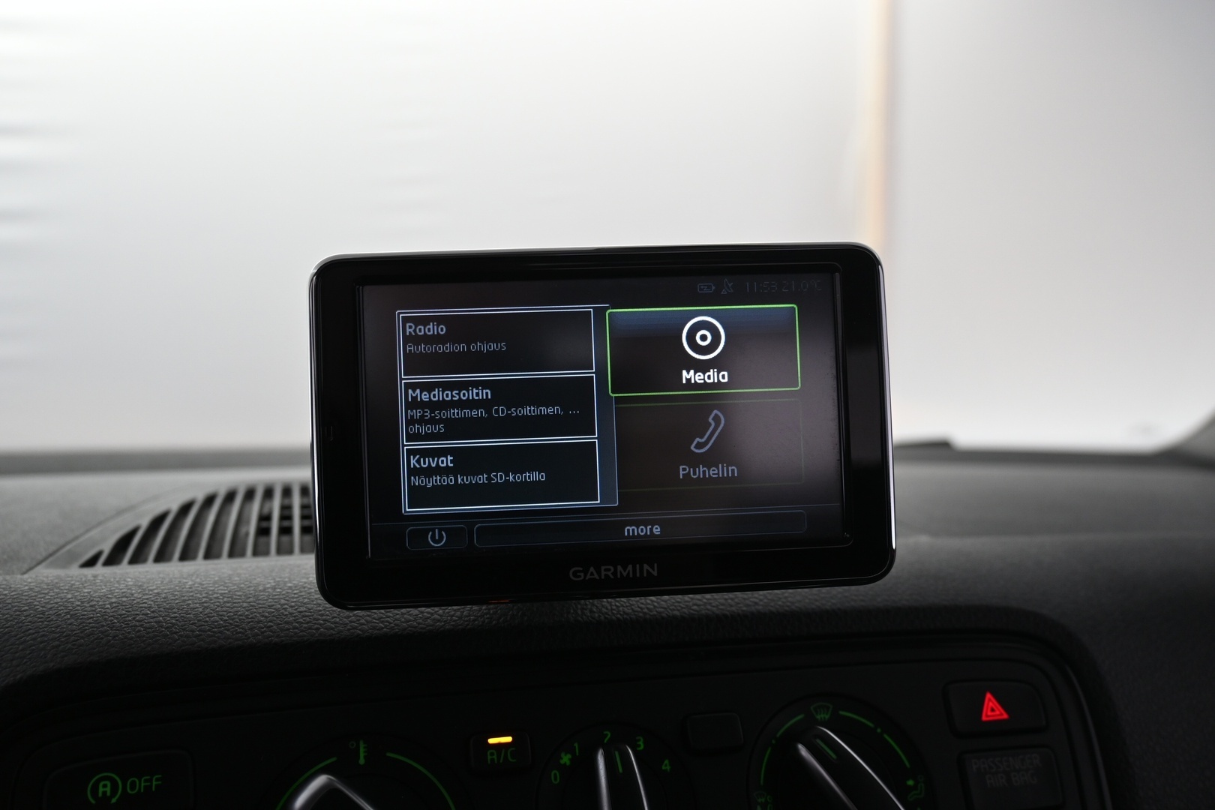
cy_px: 405
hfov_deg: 59.5
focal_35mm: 32
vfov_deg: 41.7
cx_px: 608
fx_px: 1063
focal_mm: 21
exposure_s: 1/50
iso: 500
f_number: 4
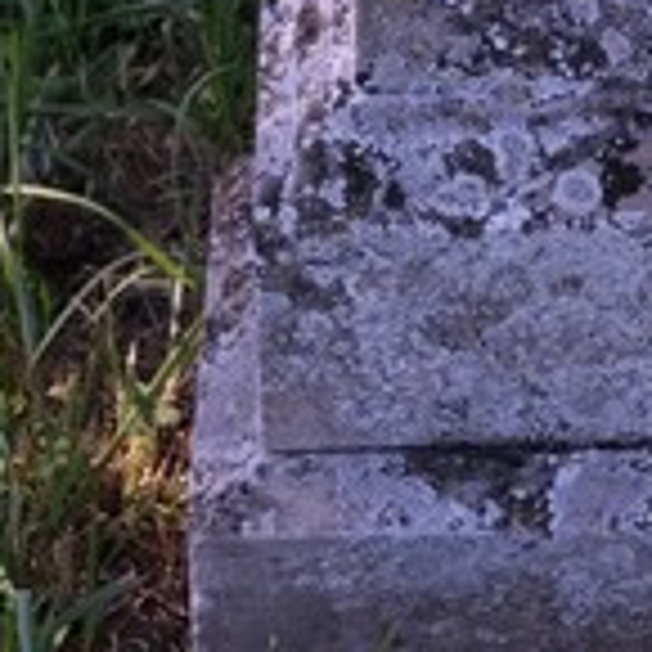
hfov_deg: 8.4
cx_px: 805
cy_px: -517
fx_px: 4411
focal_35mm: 207
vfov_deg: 8.2
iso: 1600
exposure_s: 1/1250
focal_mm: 39
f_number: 5.6
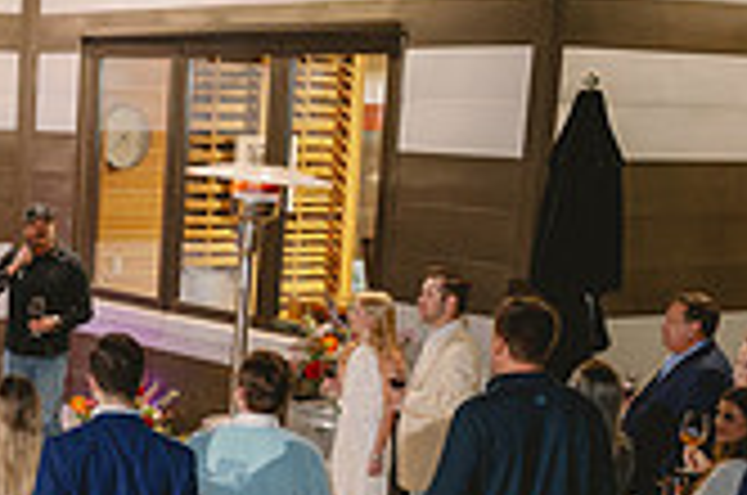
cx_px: -130
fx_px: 1740
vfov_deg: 16.1
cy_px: 387
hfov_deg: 22.5
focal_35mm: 84
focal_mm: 24
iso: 2500
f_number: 2.8
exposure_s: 1/100
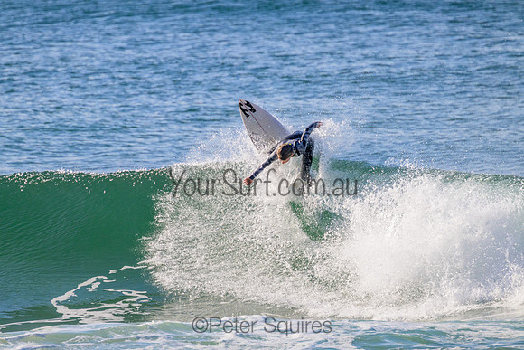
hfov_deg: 2.6
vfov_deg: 1.7
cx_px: 262
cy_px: 175
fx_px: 11647
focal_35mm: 800
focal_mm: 800
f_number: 11
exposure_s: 1/2000
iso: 1600
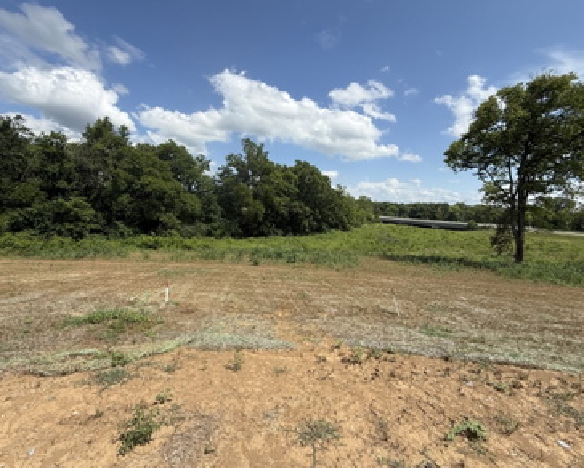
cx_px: 282
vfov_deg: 84.1
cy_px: 229
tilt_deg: -4.4
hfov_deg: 96.7
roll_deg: -2.3
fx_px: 260
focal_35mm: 15
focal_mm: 2.22
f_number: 2.2
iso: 50
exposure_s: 1/2320
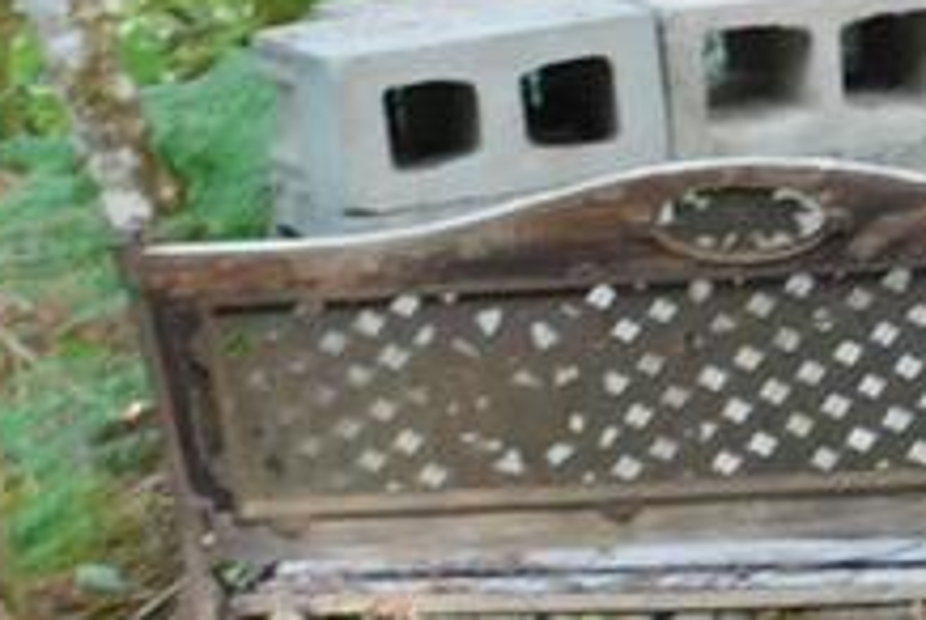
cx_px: 2111
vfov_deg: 3.1
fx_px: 11436
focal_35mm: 444
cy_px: 85
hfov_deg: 4.5
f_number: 4.5
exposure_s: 1/30
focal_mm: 16.1
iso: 200
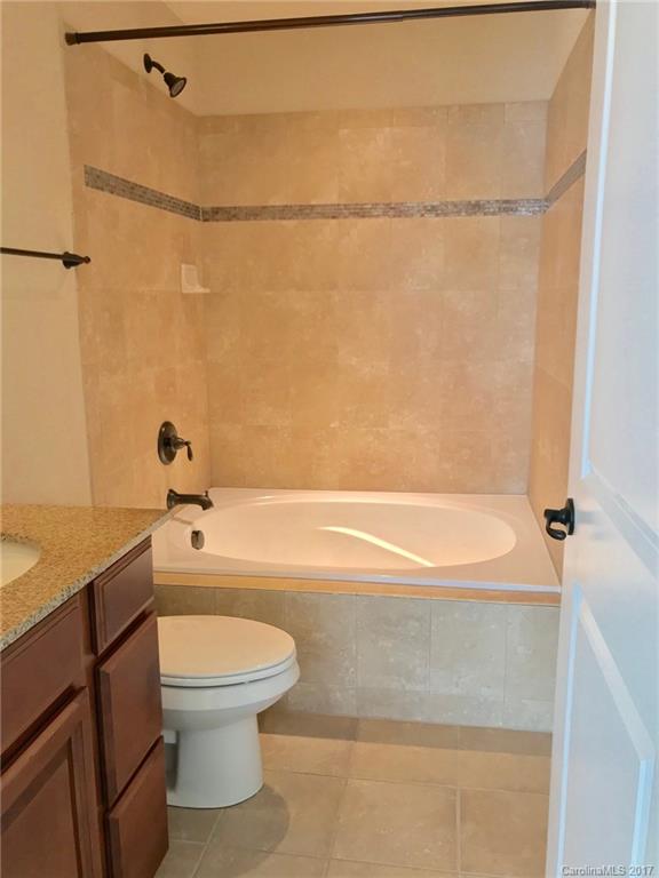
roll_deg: +0.4
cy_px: 439
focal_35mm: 28
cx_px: 330
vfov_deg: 63.4
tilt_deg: -10.0
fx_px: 711
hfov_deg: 49.7
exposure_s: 1/30
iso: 40
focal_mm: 3.99
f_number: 1.8
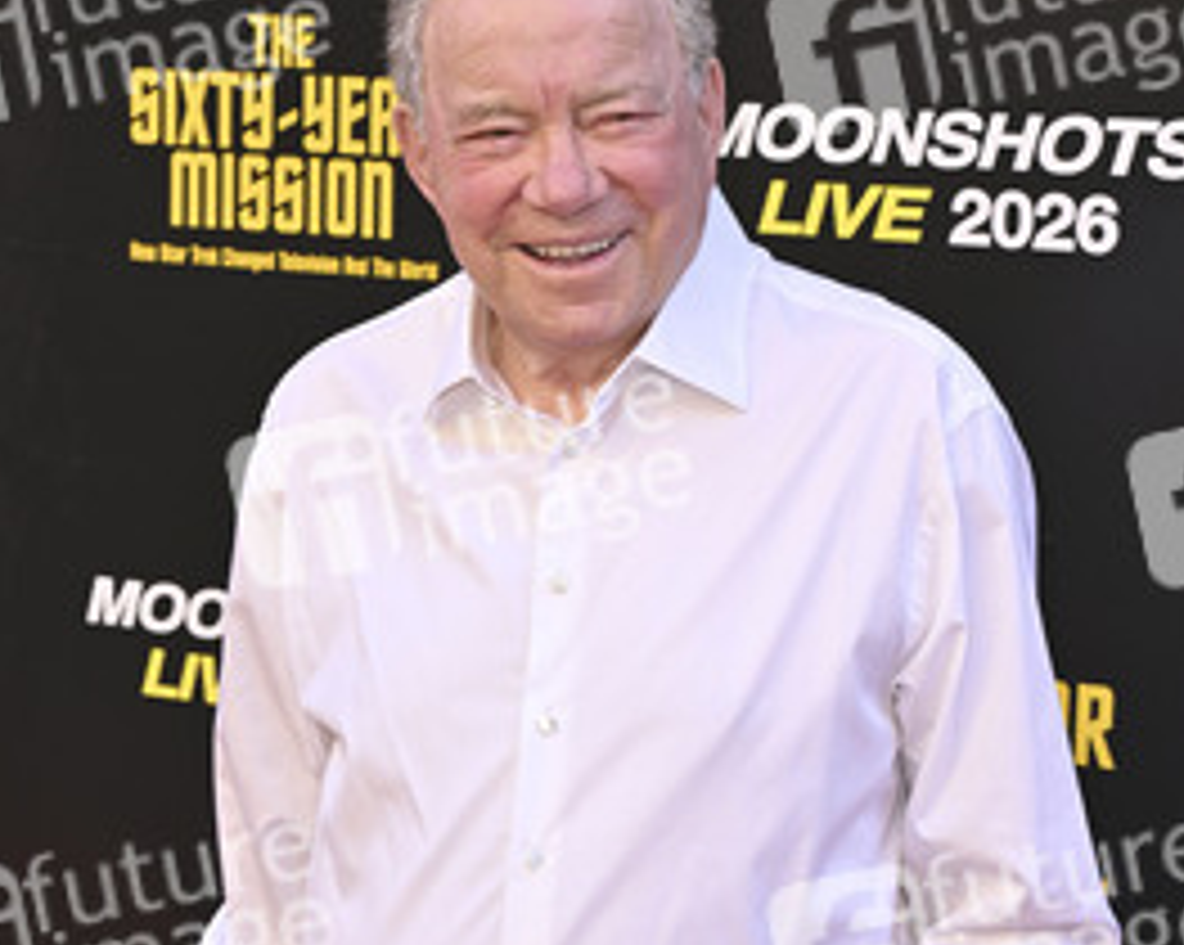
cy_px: 706
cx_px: 590
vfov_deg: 17.5
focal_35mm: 87
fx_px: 3046
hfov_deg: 22.0
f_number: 6.3
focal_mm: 61
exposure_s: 1/250
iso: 640
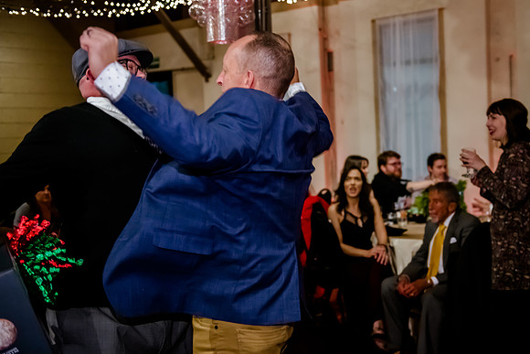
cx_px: 308
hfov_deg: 39.6
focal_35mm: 50
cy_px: 154
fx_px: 735
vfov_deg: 27.0
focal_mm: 42
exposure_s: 1/200
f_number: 2.8
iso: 5000
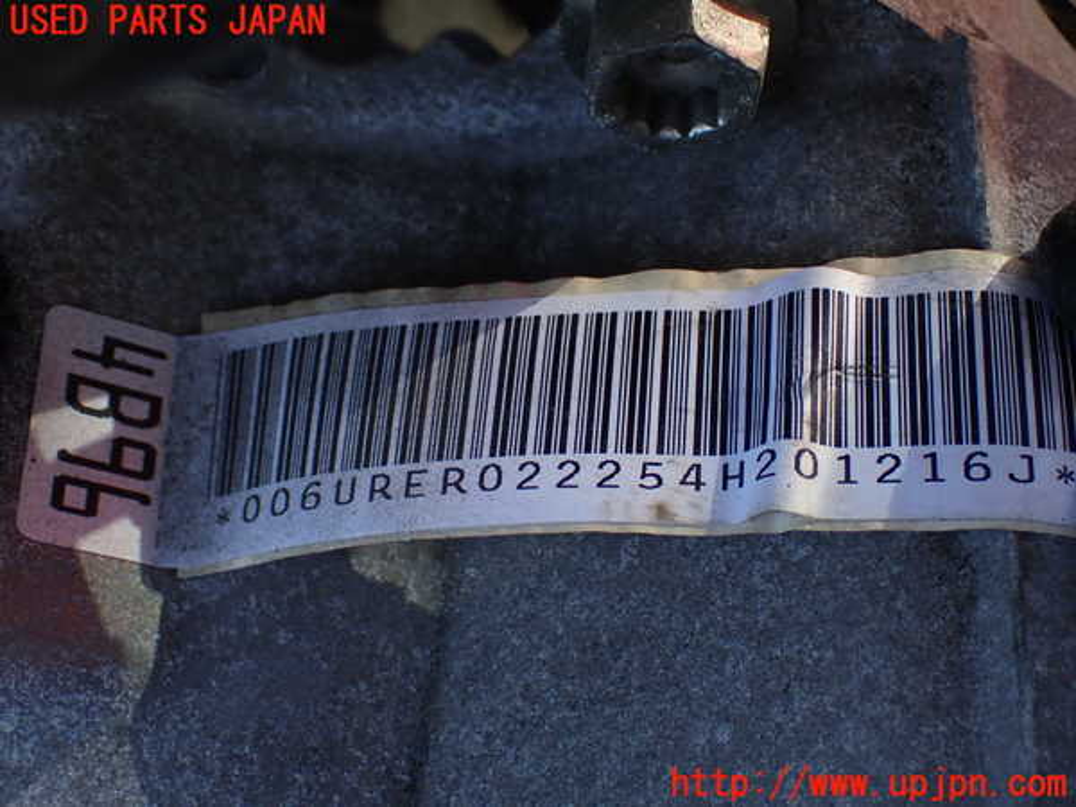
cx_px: 538
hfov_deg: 35.5
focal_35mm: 54
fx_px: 1679
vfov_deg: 27.0
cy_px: 404
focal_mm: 9.65
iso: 200
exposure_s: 1/200
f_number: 3.3
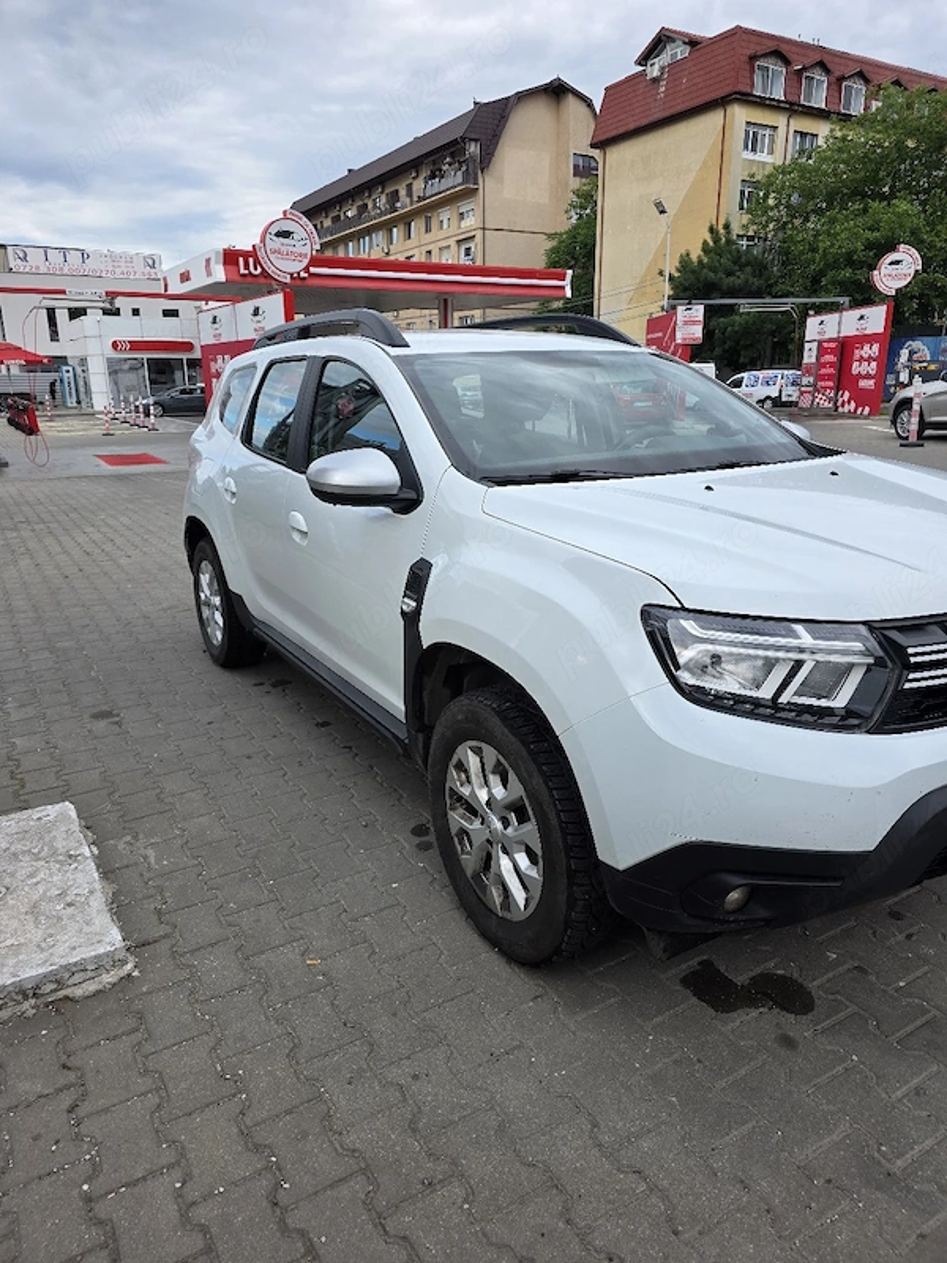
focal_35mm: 23
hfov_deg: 58.9
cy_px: 632
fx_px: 839
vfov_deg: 73.9
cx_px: 474
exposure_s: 1/2000
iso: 80
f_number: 1.7
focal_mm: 6.3
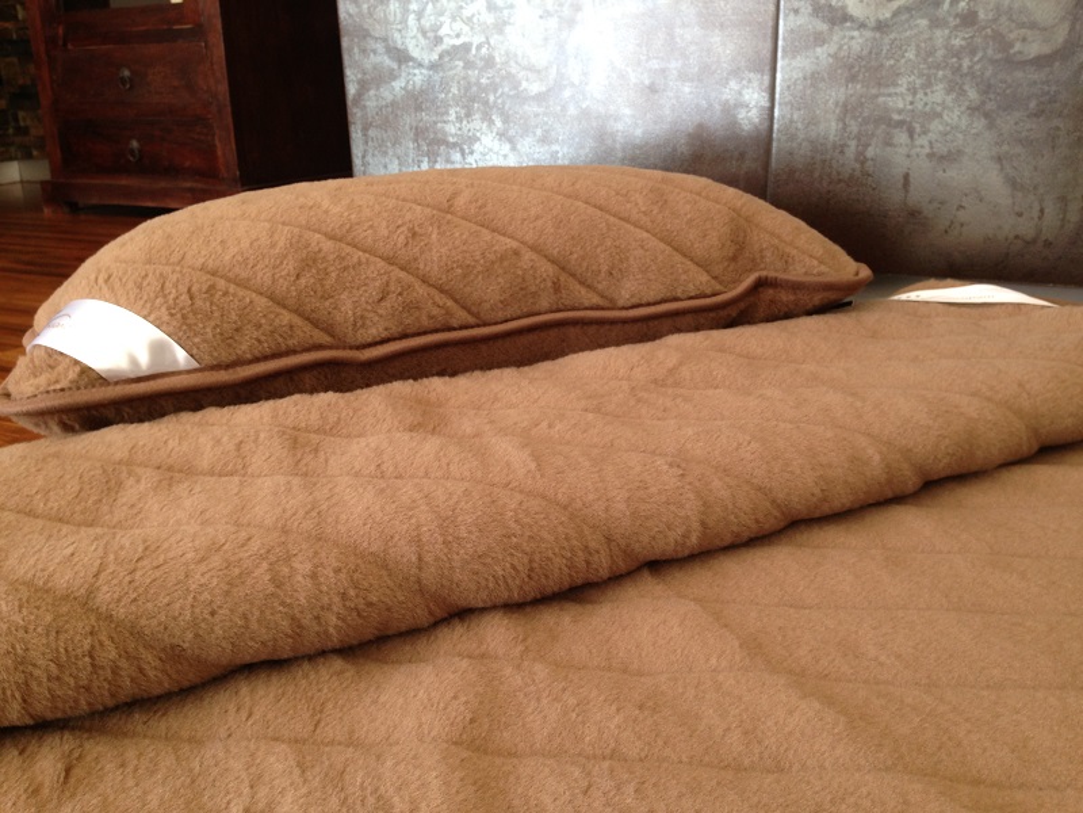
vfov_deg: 42.9
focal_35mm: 33
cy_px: 406
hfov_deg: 55.4
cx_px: 542
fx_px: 1032
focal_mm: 4.12
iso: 50
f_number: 2.4
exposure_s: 1/20
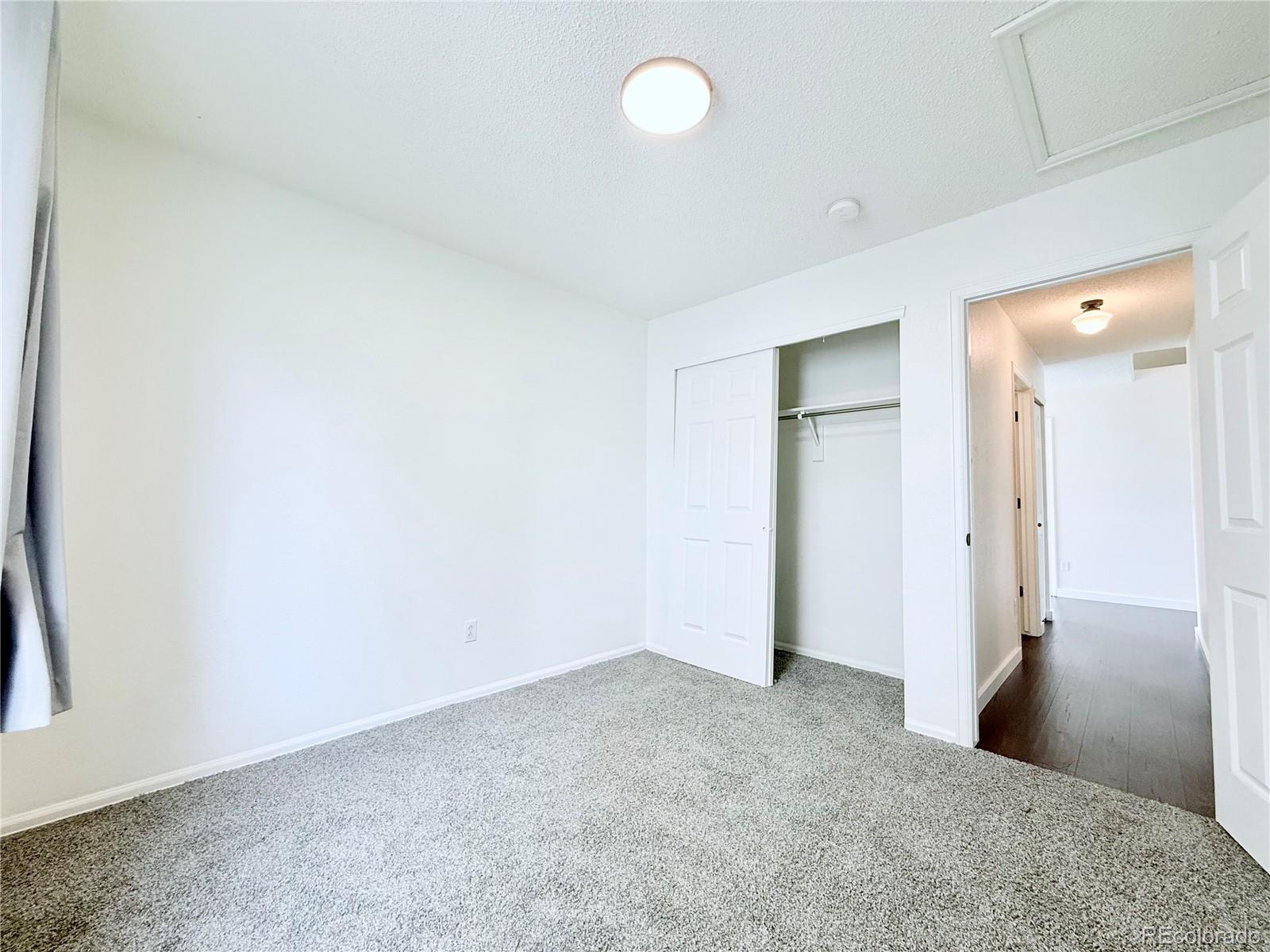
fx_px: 514
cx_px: 635
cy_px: 476
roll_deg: -0.8
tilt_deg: +1.9
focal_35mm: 14
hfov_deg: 102.1
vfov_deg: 85.7
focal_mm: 2.22
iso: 125
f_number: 2.2
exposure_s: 1/120
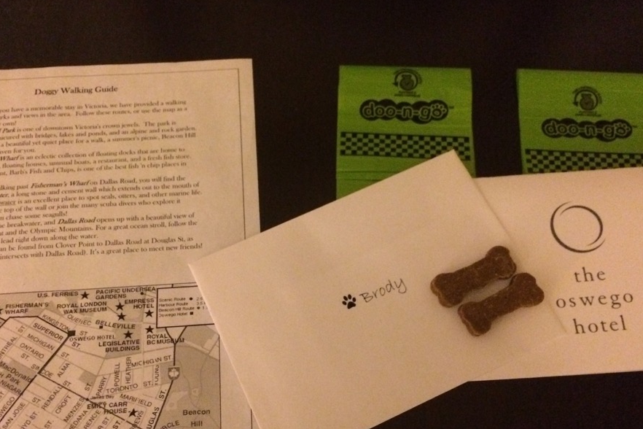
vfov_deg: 37.6
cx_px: 300
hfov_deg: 54.4
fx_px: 625
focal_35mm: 35
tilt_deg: -68.2
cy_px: 266
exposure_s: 1/15
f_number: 2.2
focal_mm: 4.15
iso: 640
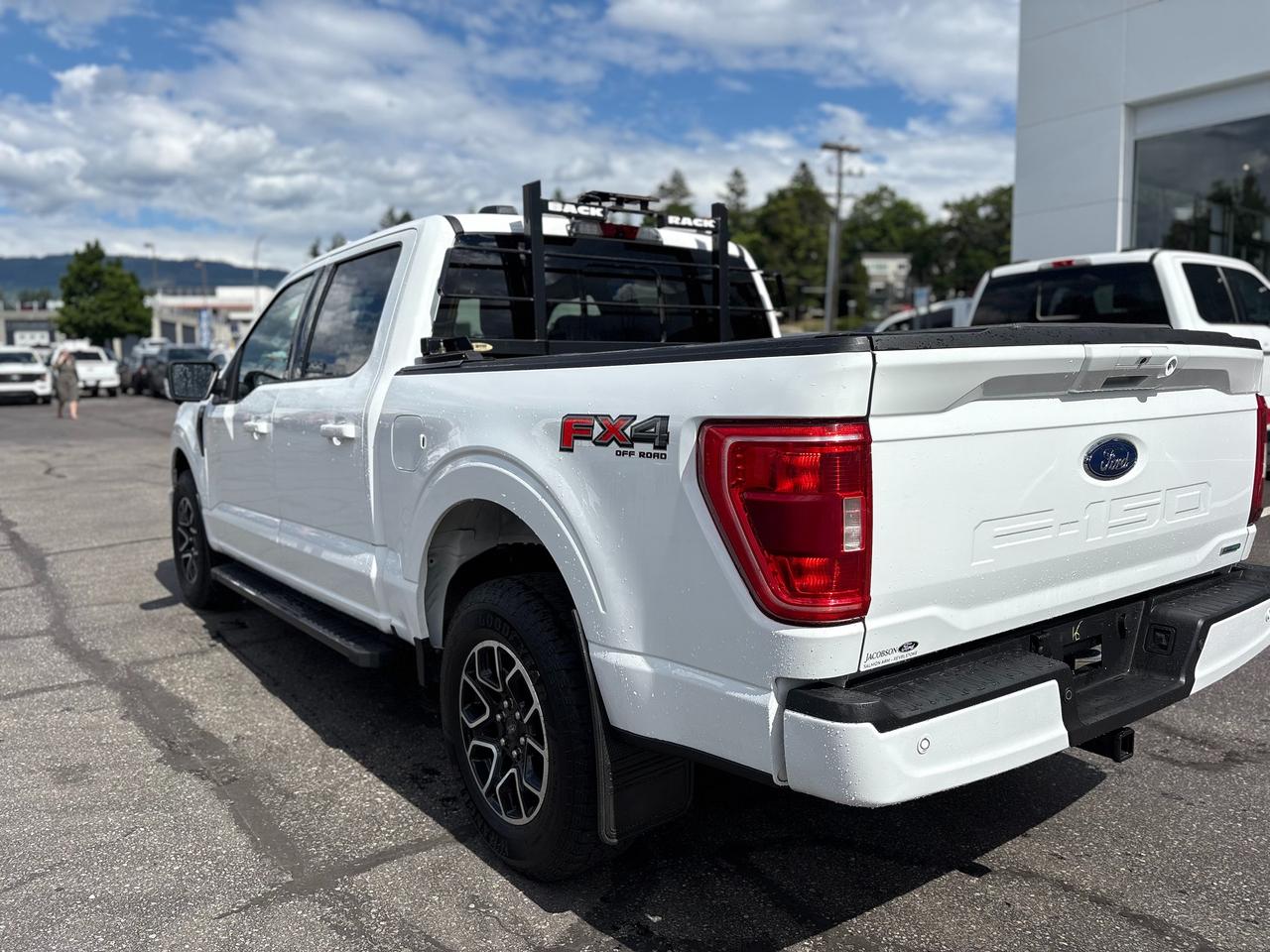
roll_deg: +0.8
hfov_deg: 67.3
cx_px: 635
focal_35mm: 26
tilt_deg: -5.8
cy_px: 476
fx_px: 954
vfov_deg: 53.1
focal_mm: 5.96
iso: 50
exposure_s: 1/6329
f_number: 1.6
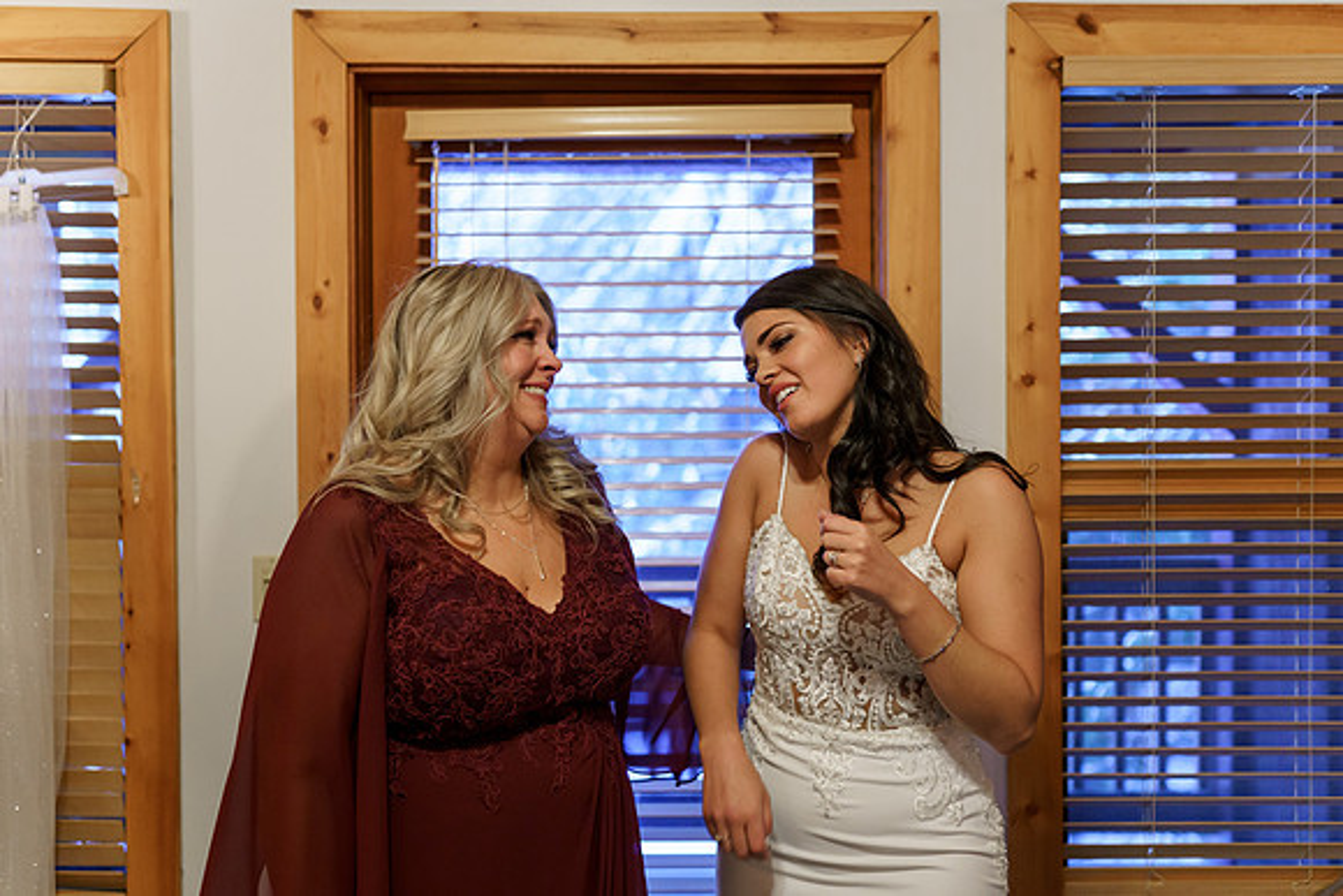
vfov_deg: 37.4
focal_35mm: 35
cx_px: 672
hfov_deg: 53.8
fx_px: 1323
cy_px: 448
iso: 2000
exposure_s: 1/320
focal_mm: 35
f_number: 2
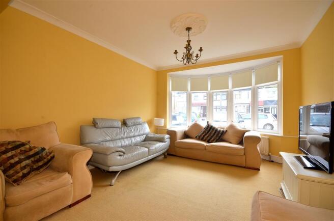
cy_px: 110
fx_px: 139
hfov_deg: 100.5
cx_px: 167
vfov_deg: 77.0
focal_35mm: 15
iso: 320
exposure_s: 1/13
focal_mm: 10
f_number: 9
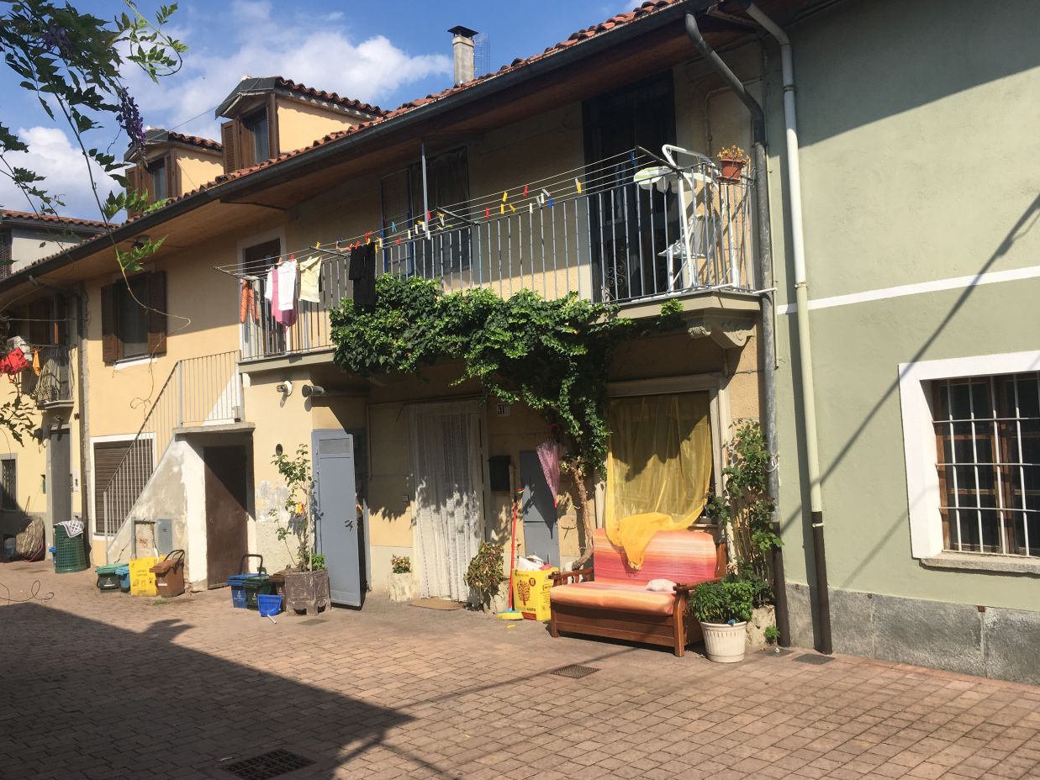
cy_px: 389
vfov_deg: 46.8
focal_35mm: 30
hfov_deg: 59.9
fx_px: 901
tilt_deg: +3.1
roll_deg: +1.6
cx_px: 504
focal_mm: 4.15
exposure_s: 1/1876
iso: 25
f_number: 2.2
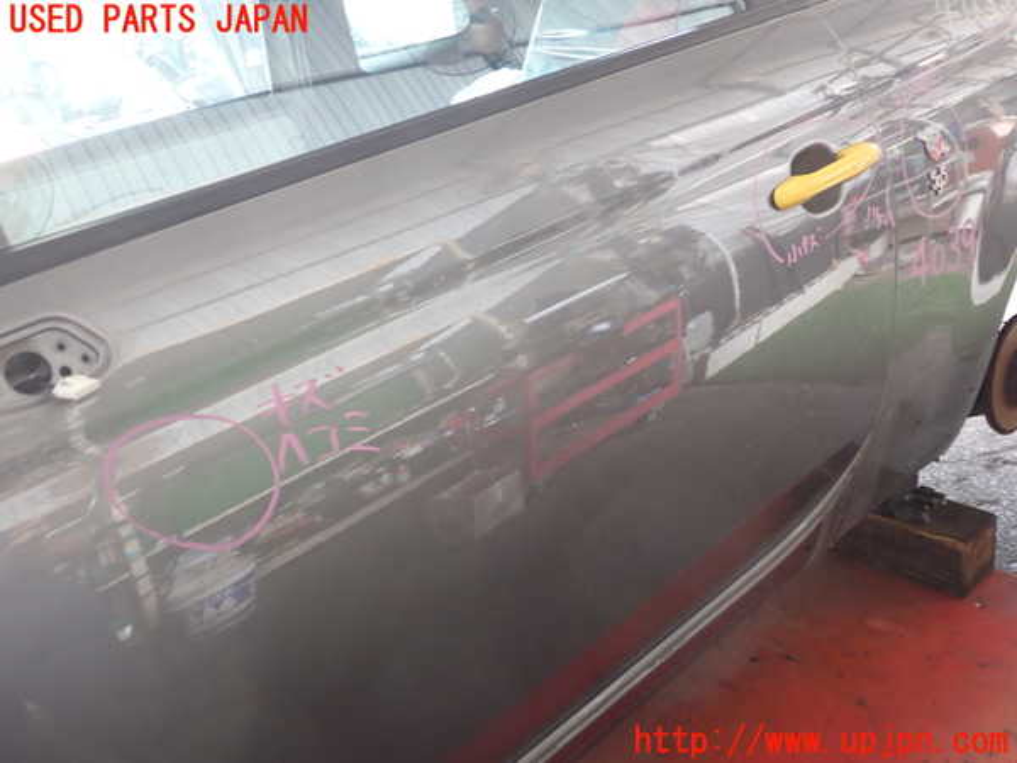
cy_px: 382
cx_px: 508
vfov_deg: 46.8
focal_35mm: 30
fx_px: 881
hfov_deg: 60.0
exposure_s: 1/40
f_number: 2.3
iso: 200
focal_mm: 5.4
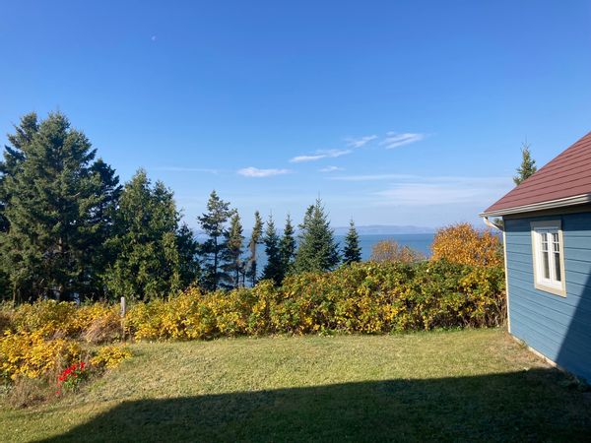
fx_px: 478
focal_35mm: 28
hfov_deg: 63.4
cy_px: 222
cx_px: 296
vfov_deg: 49.7
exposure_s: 1/1715
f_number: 1.8
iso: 20
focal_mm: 3.99
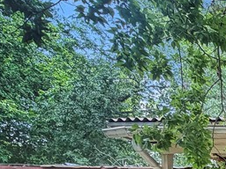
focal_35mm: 56
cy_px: 283
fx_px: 366
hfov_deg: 20.9
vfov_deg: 20.5
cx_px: 423
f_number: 2.2
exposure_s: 1/121
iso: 200
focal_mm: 2.22
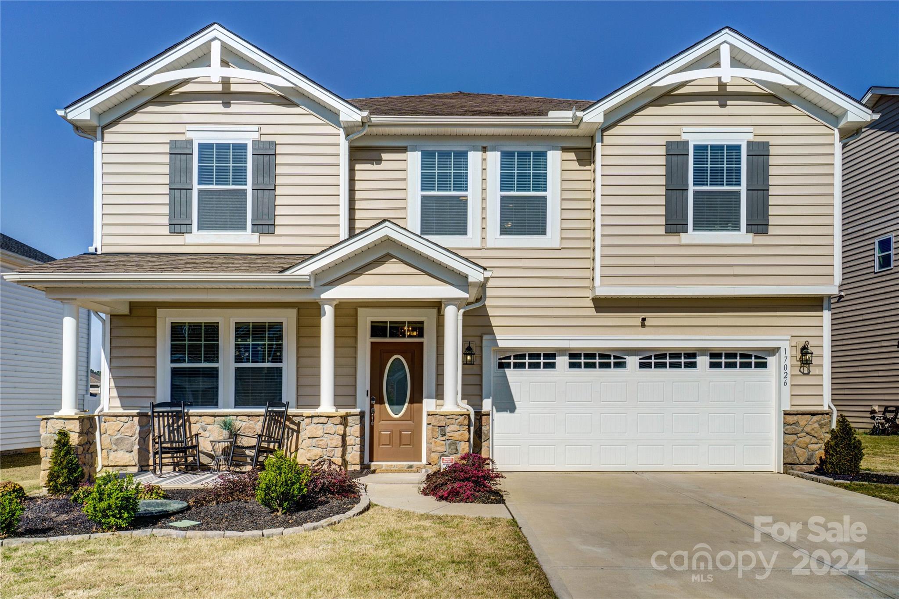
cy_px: 300
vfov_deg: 47.9
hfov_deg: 67.4
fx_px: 674
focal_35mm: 27
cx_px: 450
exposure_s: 1/1250
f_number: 9
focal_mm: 18
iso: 250
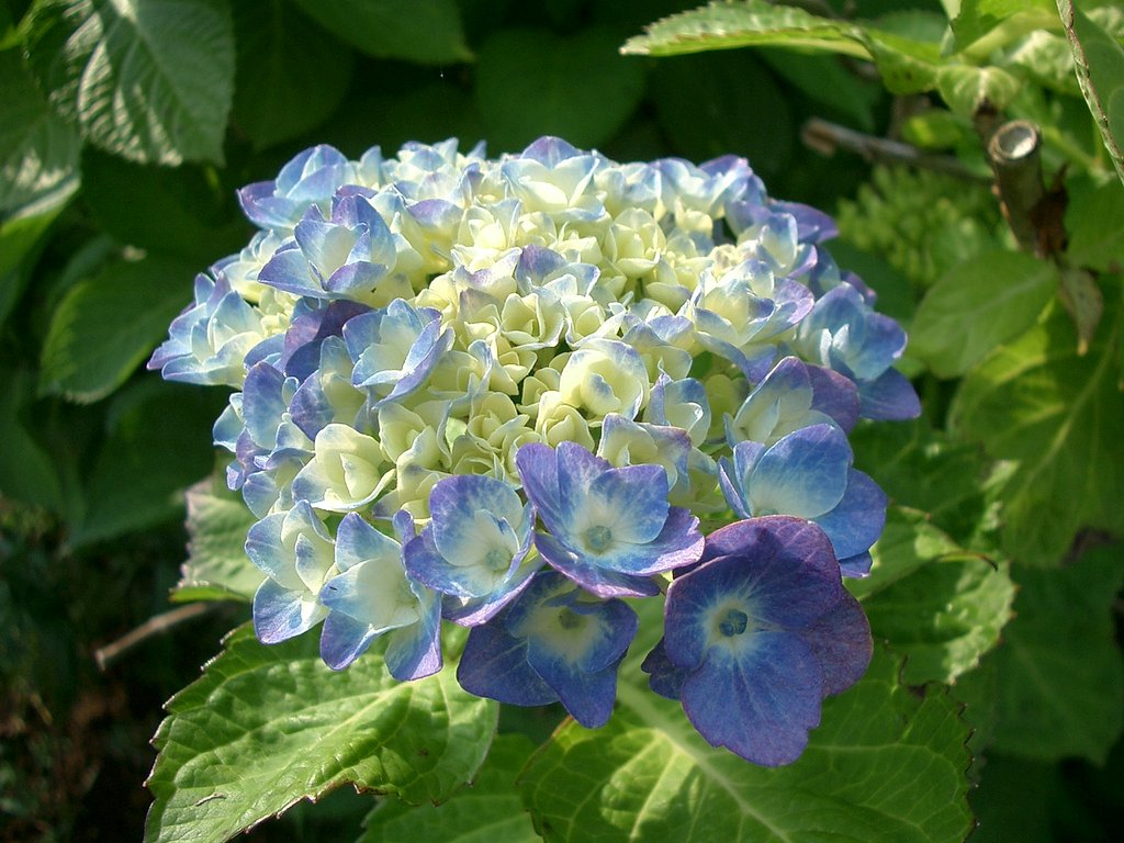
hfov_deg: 52.6
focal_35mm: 35
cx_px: 562
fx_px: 1136
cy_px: 422
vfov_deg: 40.7
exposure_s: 1/640
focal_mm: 5.8
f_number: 2.6
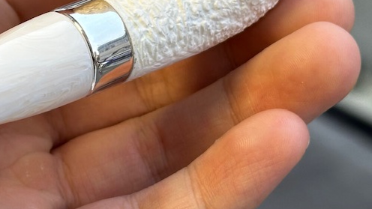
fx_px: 1332
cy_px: -14
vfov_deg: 8.9
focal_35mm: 135
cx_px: 32
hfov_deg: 15.7
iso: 50
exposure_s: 1/50
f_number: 1.78
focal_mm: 6.86
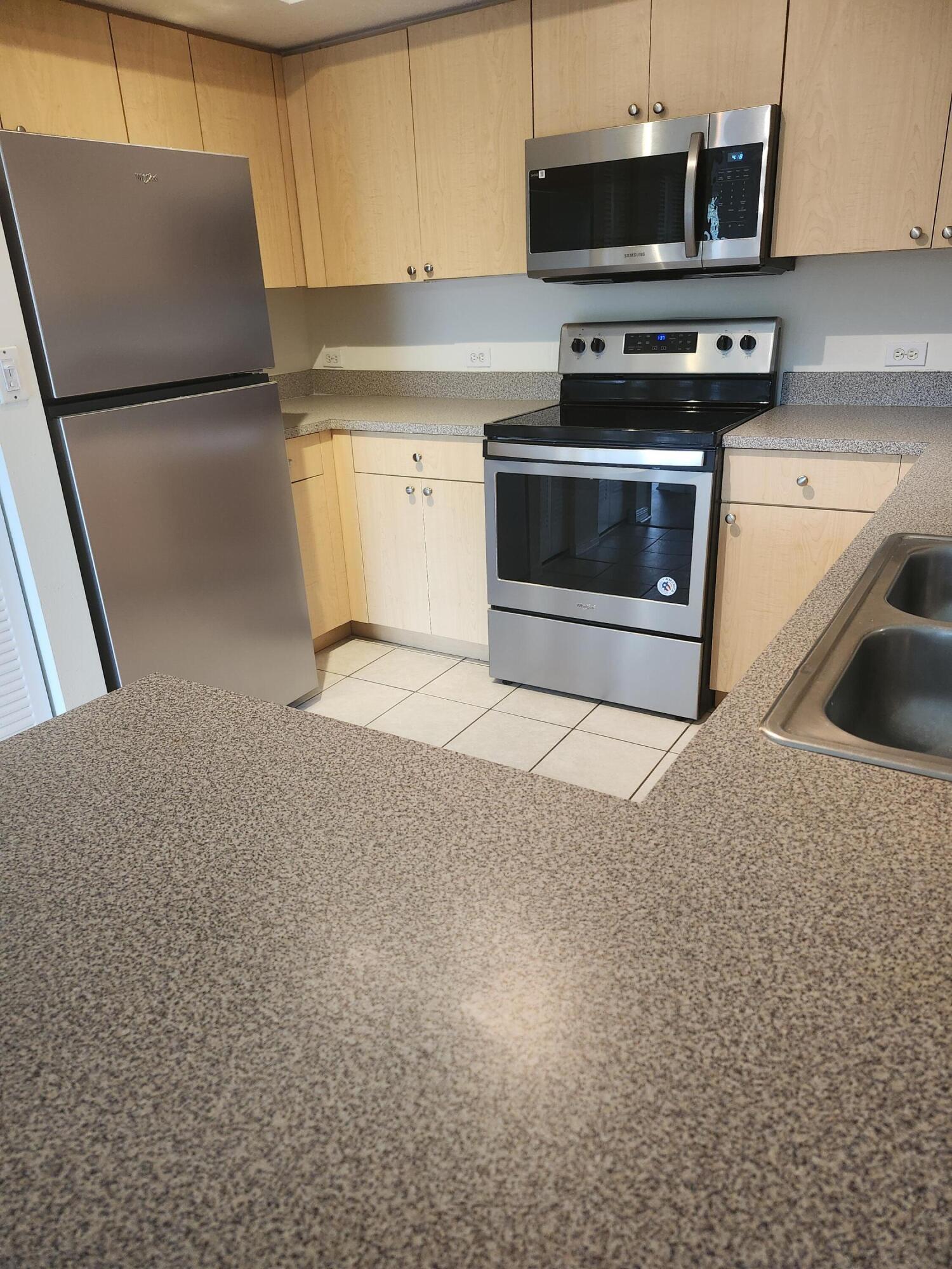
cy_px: 634
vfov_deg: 73.9
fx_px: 843
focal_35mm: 23
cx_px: 476
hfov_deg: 58.9
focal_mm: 5.54
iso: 500
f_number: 1.8
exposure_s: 1/120
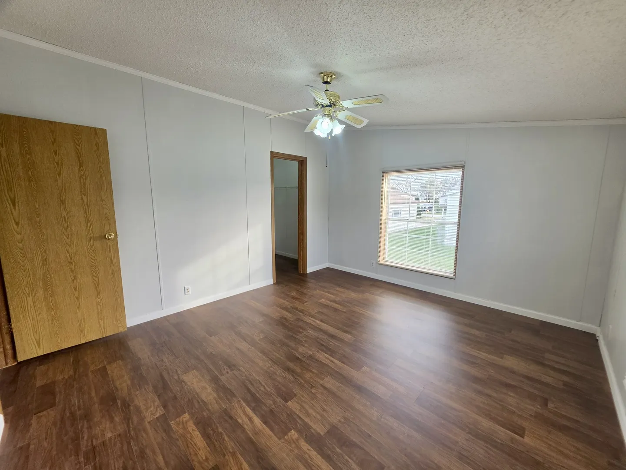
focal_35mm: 13
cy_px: 235
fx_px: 235
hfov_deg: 106.2
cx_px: 313
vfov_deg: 89.9
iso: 32
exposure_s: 1/120
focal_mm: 2.2
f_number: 1.9
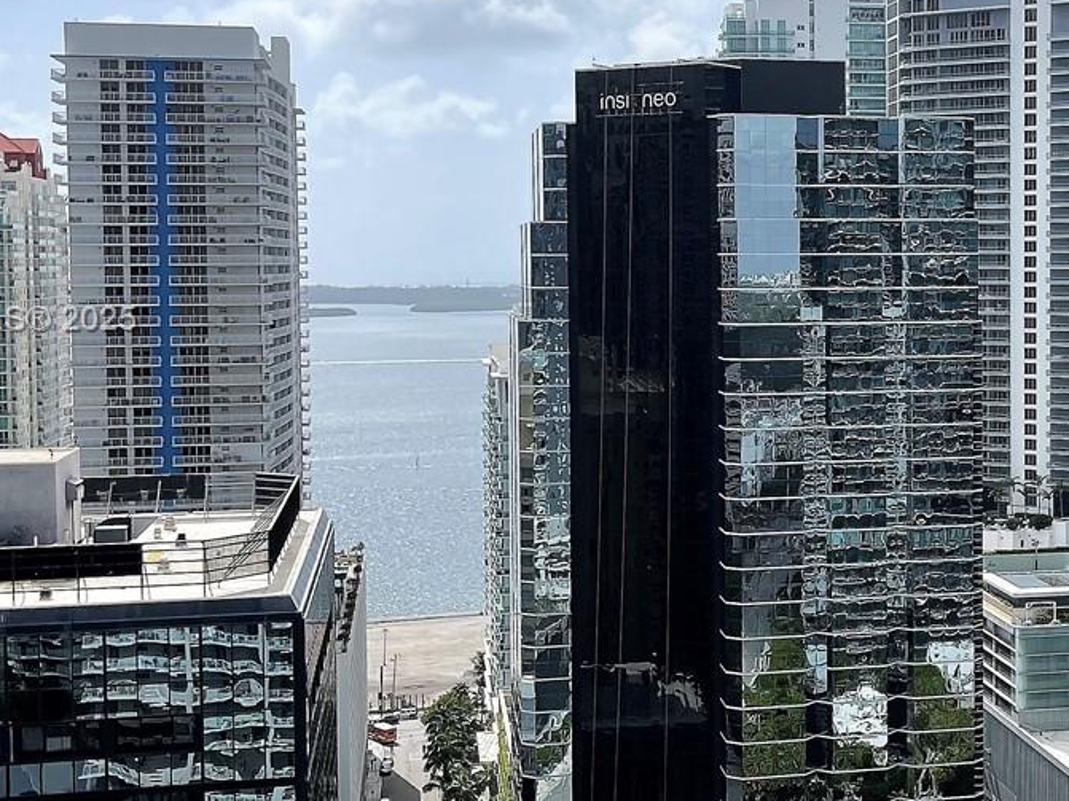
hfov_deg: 30.2
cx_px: 902
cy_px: 322
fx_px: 1914
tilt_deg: -2.1
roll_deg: +0.1
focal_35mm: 62
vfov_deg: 23.6
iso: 32
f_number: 1.6
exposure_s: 1/8547
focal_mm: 5.1
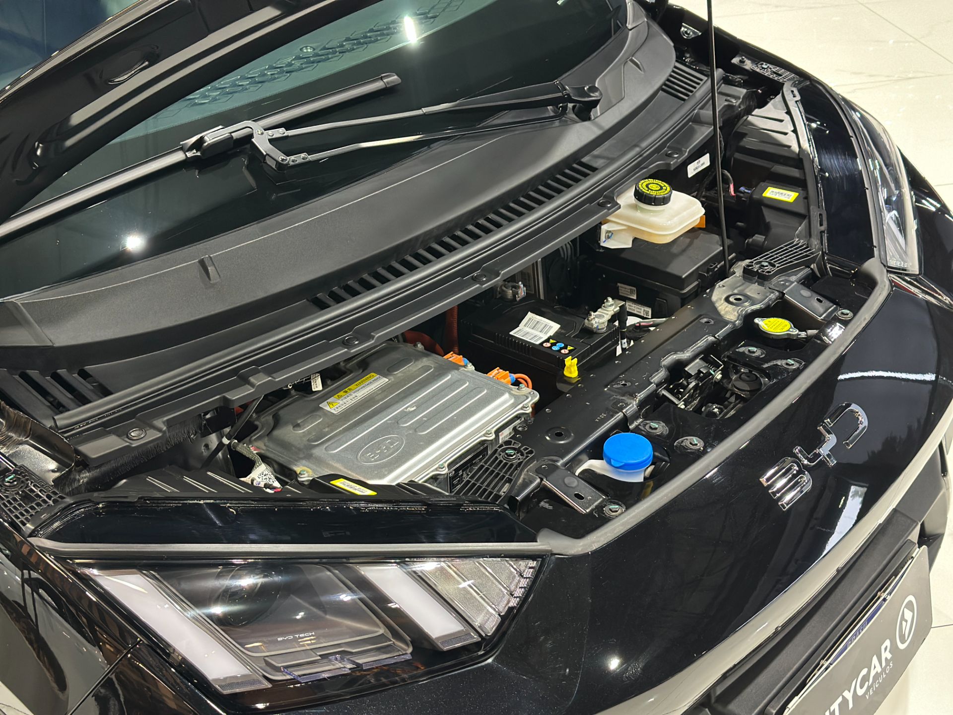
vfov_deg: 30.3
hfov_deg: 39.7
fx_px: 1321
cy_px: 358
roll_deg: +1.7
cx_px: 476
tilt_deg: -31.1
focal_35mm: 48
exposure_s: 1/40
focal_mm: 6.86
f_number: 1.78
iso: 320
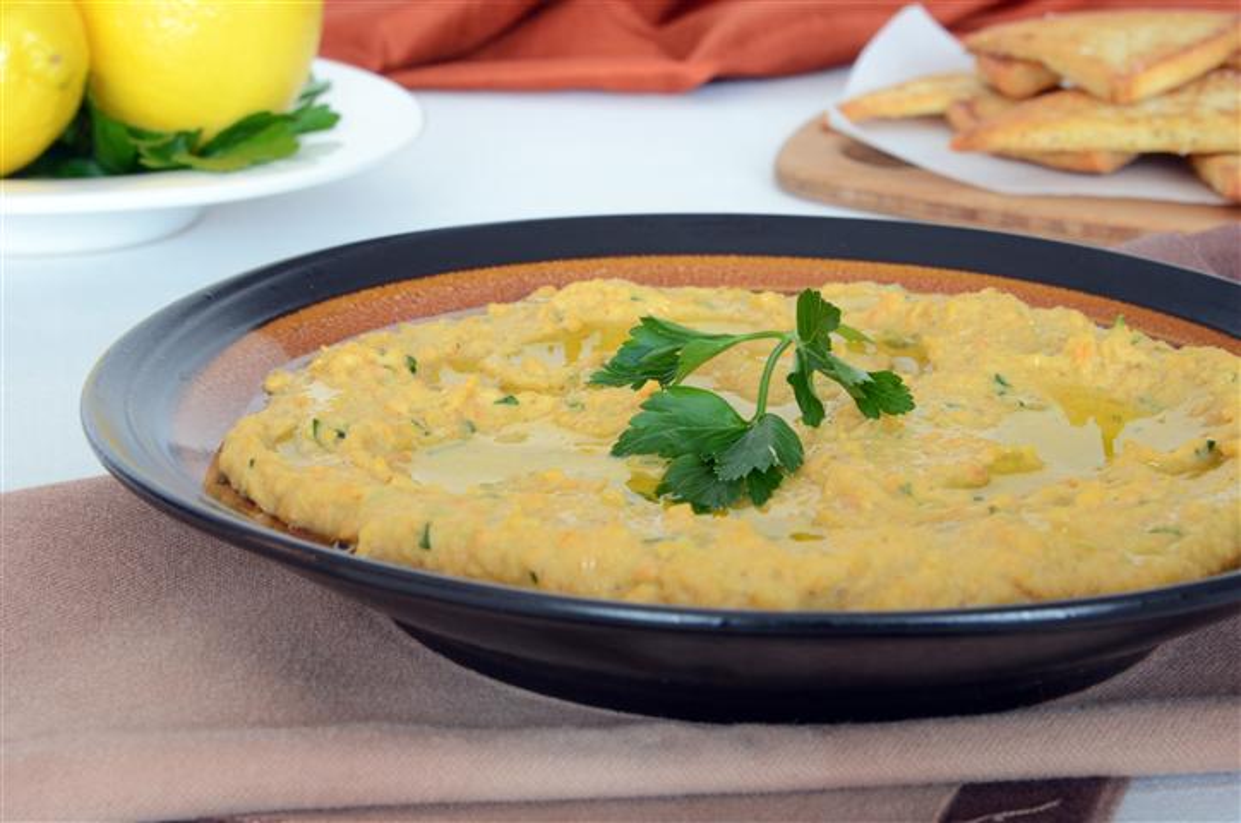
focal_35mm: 72
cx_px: 620
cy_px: 412
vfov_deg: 18.9
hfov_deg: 28.1
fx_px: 2478
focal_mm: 48
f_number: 14
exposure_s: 1/2.5
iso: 800
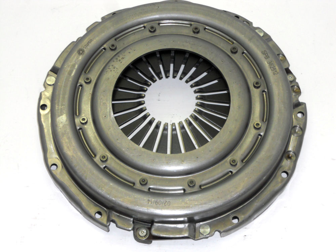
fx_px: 747
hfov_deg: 25.3
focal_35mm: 77
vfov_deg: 19.1
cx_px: 168
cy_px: 126
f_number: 5.9
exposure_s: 1/60
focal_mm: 13.9
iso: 200
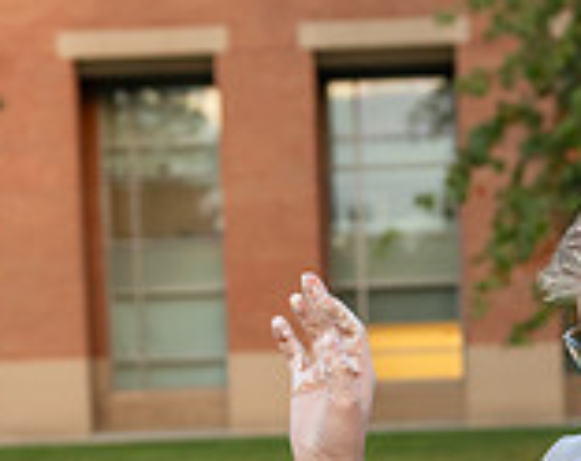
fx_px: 2281
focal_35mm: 133
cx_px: 369
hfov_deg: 14.5
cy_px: 556
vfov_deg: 11.3
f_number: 3.2
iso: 800
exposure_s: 1/320
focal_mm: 38
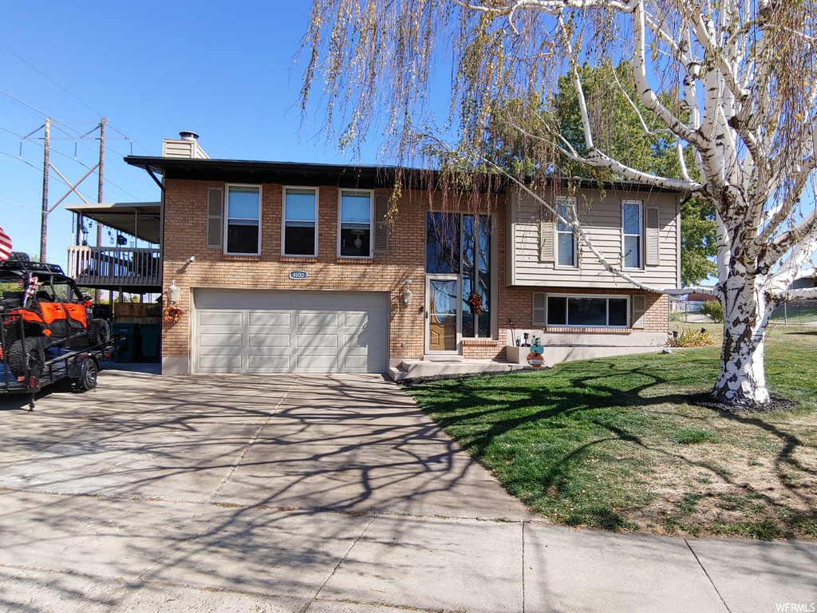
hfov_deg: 84.7
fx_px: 448
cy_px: 306
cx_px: 408
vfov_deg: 68.7
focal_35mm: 19
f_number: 1.9
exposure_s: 1/505
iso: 50
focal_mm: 2.18
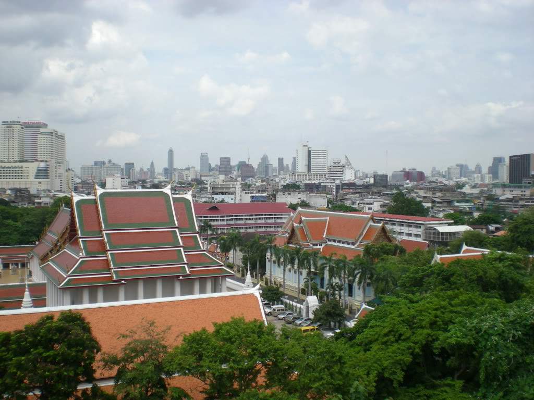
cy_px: 200
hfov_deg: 49.0
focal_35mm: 38
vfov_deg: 37.7
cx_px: 267
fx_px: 586
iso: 50
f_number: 4.6
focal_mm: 6.3
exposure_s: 1/385
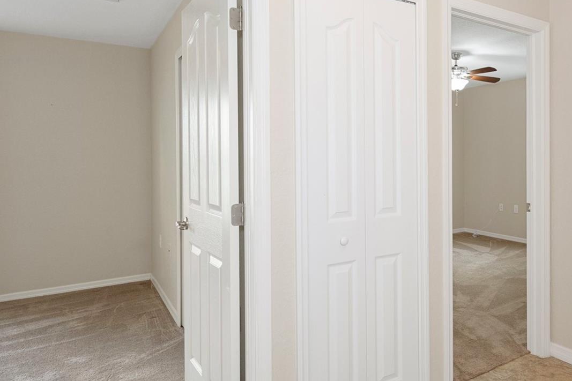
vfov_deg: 47.7
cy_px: 161
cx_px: 412
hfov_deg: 64.3
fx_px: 429
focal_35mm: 27
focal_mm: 18
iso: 400
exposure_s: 1/4
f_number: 8
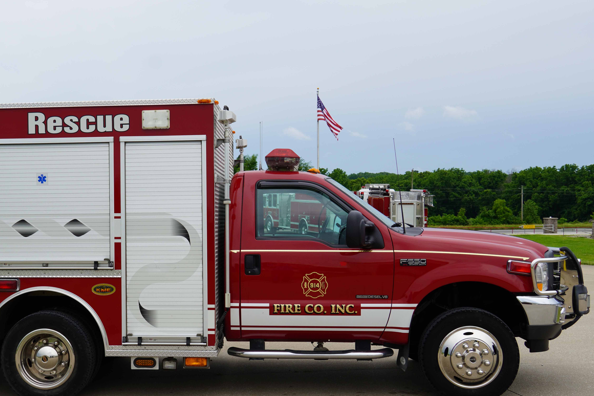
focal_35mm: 46
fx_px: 753
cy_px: 222
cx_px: 209
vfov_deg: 29.4
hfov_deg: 42.6
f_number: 9
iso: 100
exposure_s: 1/125
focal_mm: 23
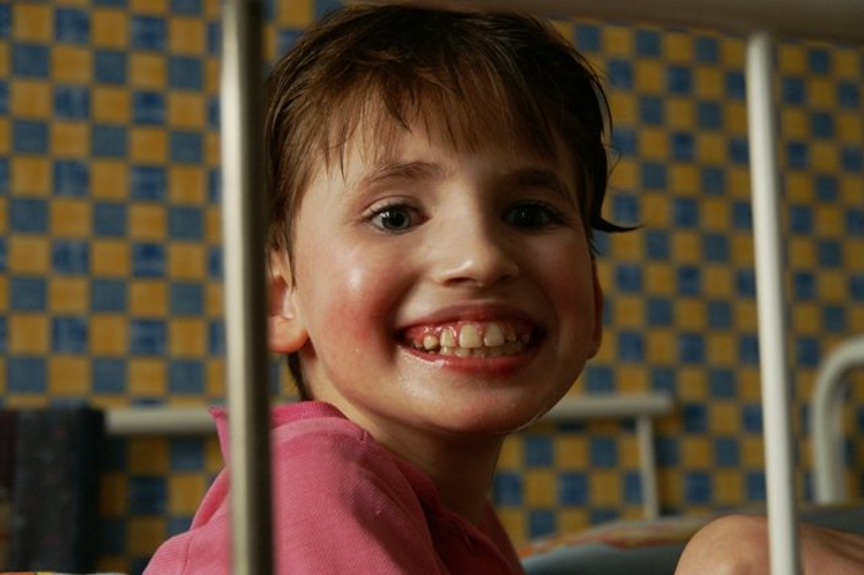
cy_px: 288
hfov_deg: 27.0
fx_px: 1799
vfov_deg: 18.2
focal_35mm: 75
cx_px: 432
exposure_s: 1/250
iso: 400
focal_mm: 50
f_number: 4.5
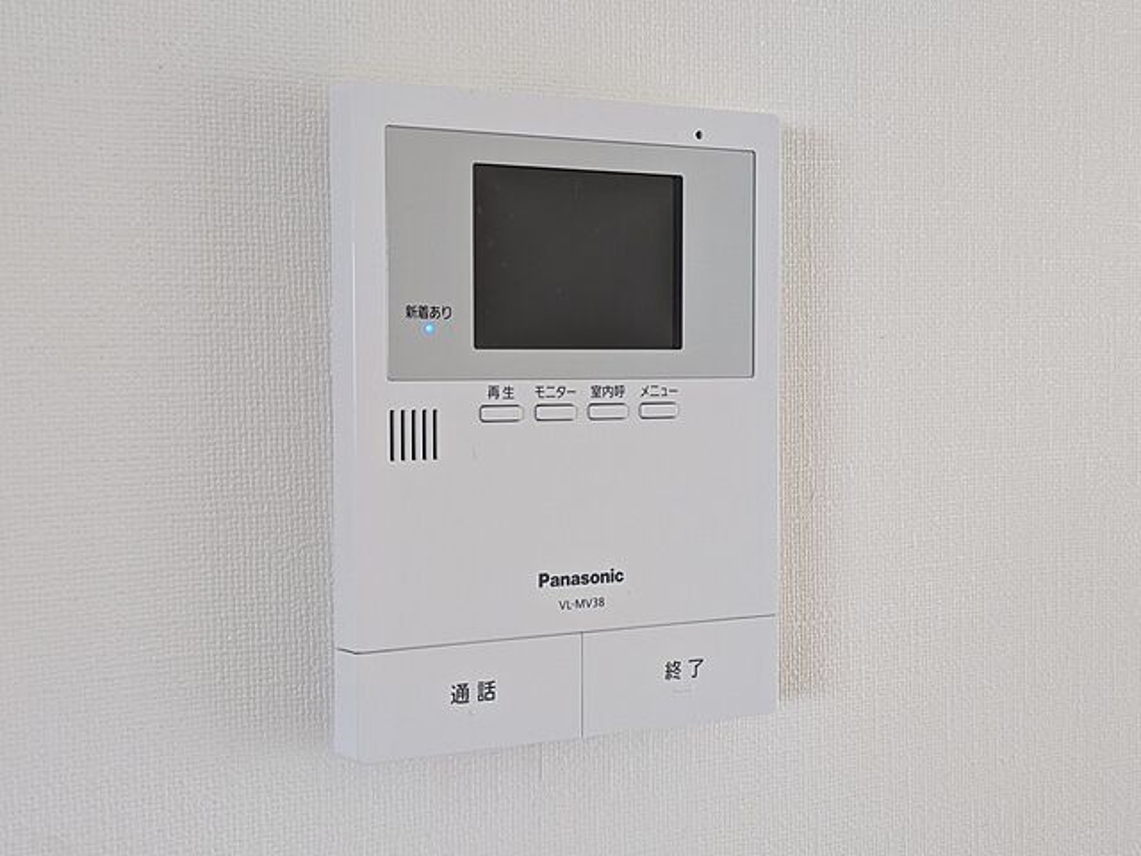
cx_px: 570
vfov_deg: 28.6
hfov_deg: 37.5
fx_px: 1681
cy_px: 428
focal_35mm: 51
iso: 83
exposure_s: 1/30
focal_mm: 5.43
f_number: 1.89
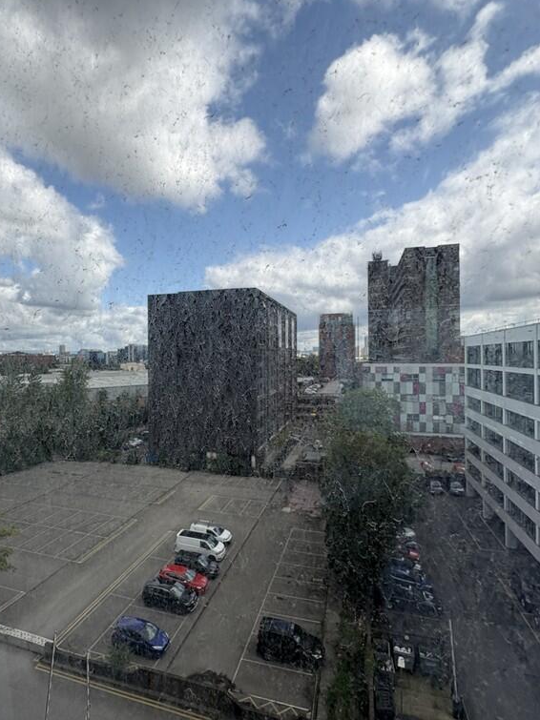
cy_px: 355
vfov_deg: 84.7
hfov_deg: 68.4
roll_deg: +1.2
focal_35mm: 19
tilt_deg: -0.3
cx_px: 236
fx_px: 395
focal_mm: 2.22
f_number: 2.2
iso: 40
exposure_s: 1/1600
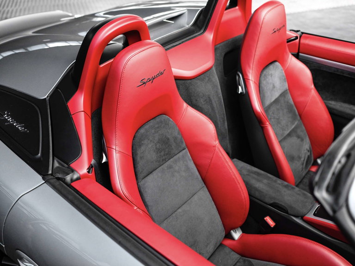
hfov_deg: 52.6
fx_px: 359
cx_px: 178
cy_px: 133
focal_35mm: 35
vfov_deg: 40.7
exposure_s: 1/125
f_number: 4
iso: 800
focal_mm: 45
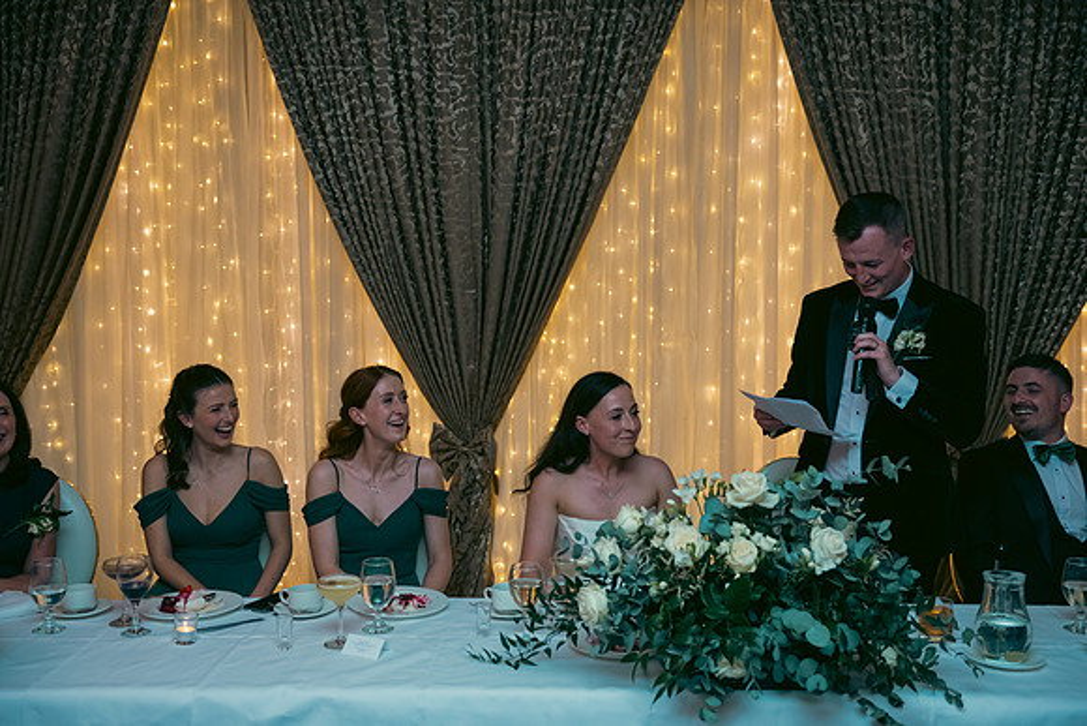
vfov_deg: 31.9
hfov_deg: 46.4
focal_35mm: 42
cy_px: 363
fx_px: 1268
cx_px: 544
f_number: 3.5
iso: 800
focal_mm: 42
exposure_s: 1/160
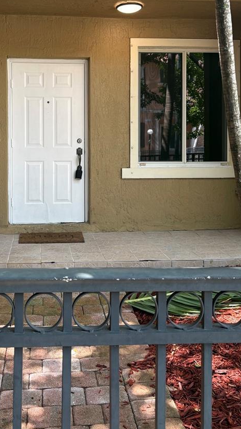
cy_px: 149
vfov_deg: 48.7
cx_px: 82
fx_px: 466
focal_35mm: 41
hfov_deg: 28.8
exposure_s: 1/122
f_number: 1.6
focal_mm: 5.96
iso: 64
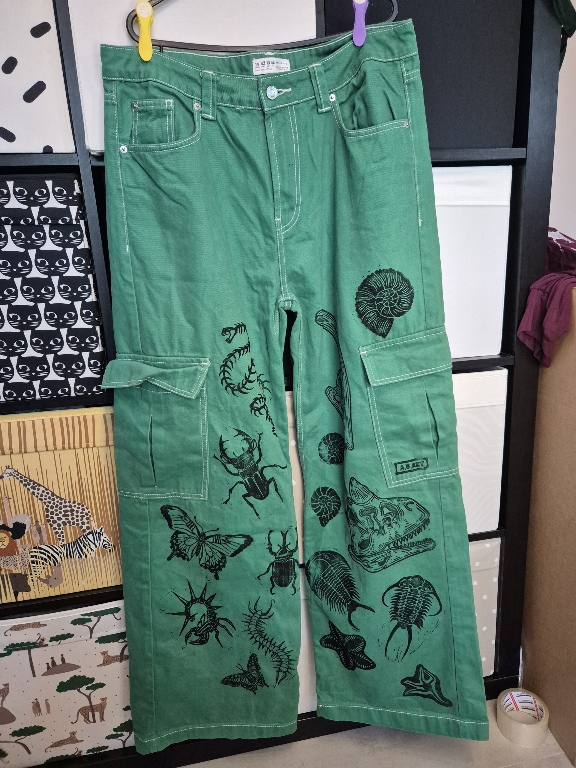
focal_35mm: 23
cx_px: 288
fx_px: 510
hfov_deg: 58.9
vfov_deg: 73.9
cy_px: 384
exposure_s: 1/100
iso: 1250
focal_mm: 5.4
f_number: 1.8
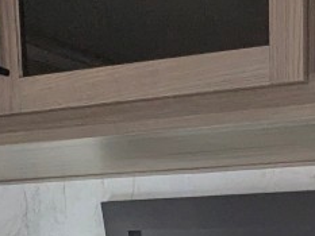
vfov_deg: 13.2
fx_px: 874
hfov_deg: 19.8
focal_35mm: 96
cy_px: 476
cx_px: 321
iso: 244
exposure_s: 1/133
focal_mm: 2.35
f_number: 2.2
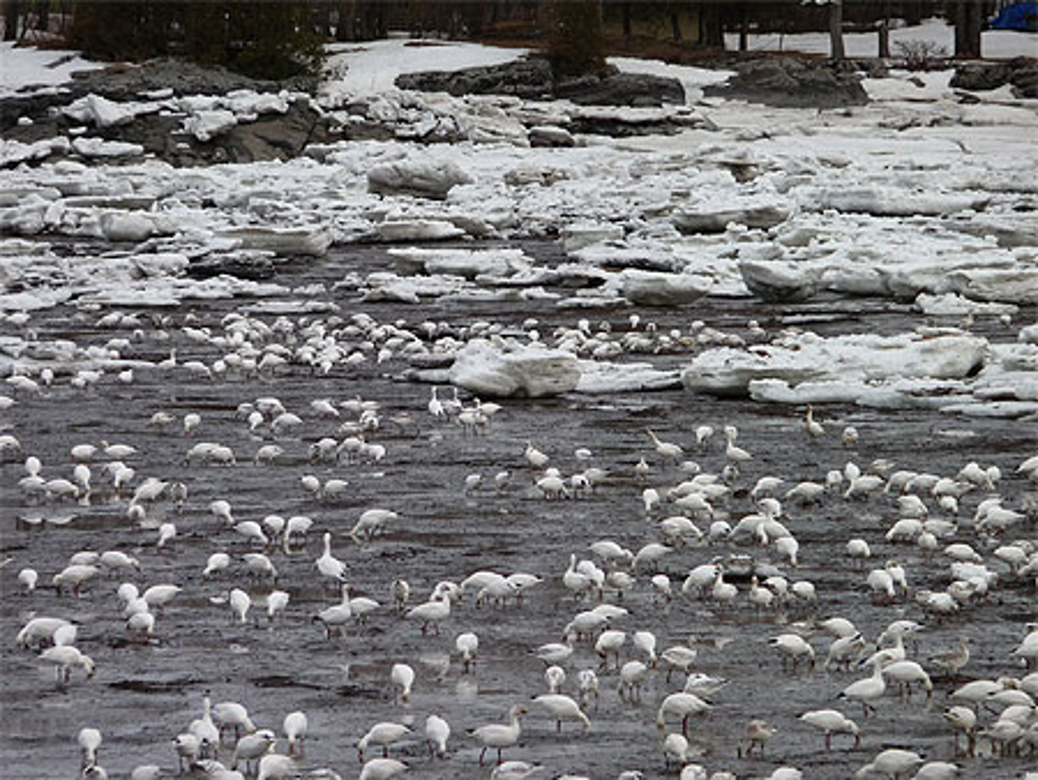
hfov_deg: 7.1
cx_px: 519
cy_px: 390
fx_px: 8401
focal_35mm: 280
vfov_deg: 5.3
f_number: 4.9
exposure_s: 1/320
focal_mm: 47
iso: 100
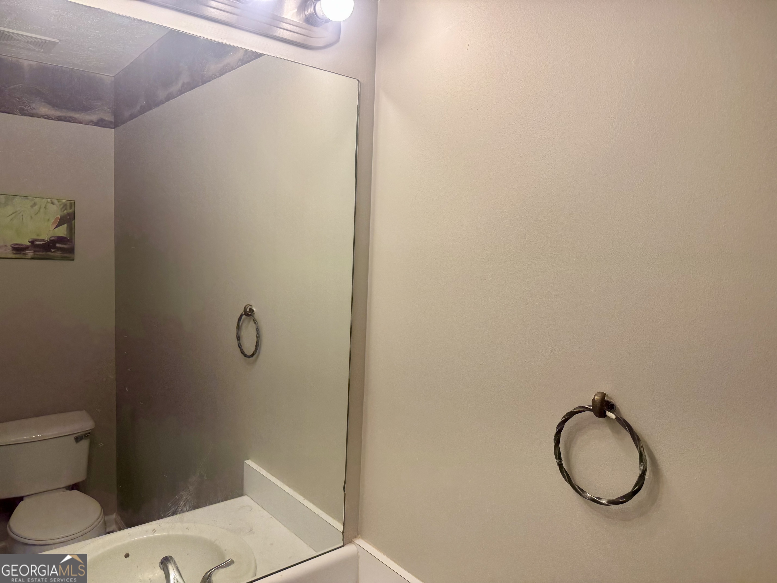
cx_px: 388
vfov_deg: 56.8
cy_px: 292
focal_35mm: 24
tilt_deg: -4.9
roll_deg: -2.5
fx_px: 539
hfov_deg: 71.6
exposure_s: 1/159
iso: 64
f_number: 1.78
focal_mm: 6.76
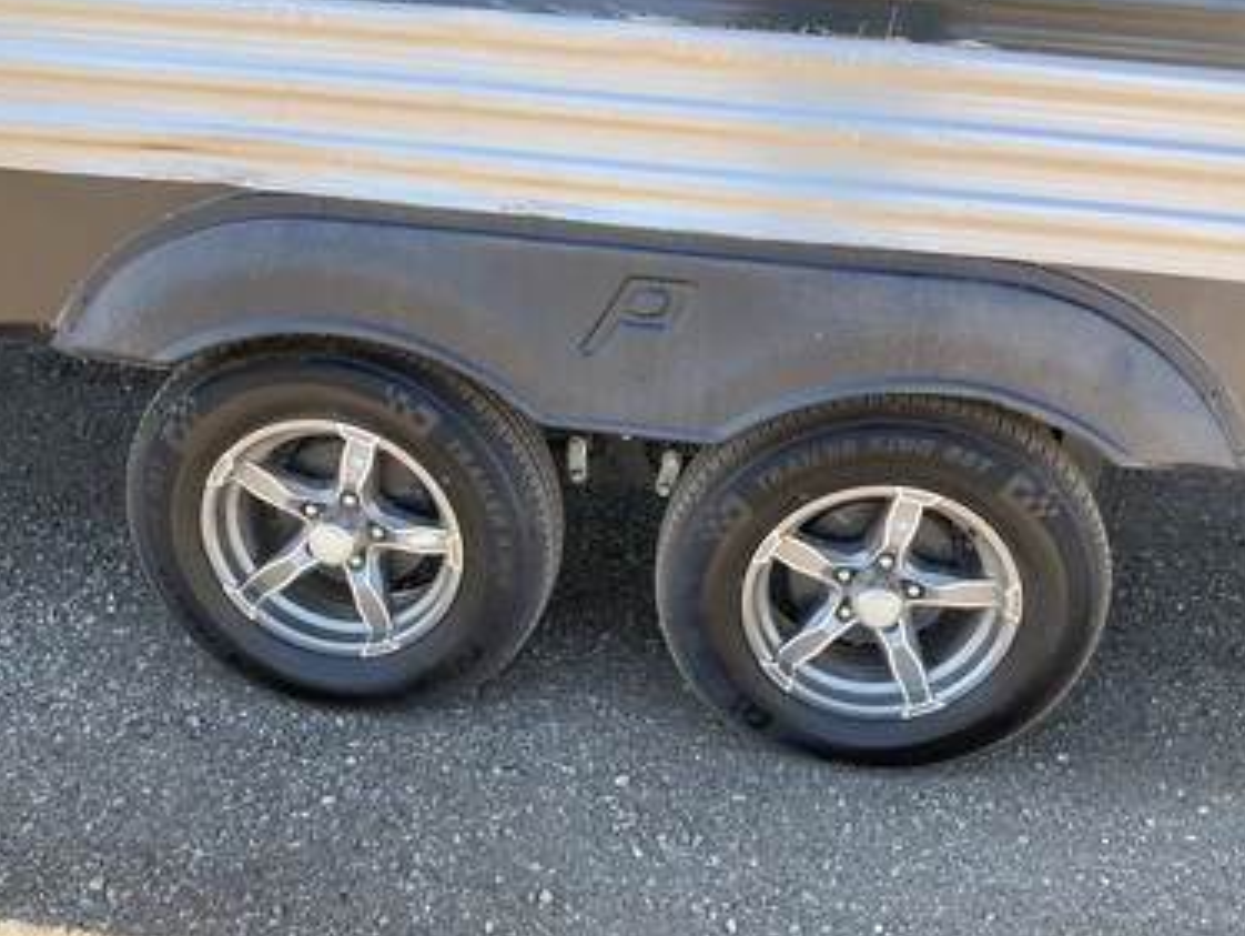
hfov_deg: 58.3
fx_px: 1116
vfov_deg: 45.5
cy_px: 486
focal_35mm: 31
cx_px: 646
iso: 32
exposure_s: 1/172
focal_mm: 3
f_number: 1.8
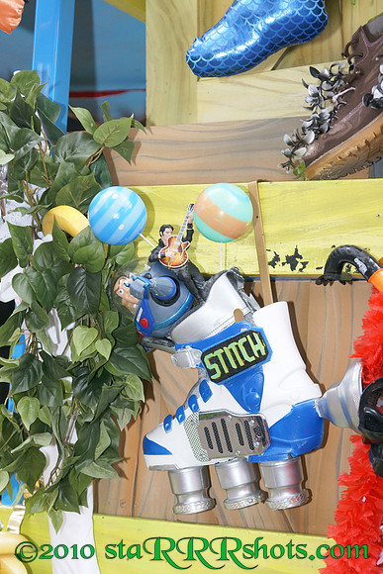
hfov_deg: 15.2
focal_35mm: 90
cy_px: 287
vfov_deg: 22.6
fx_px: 1435
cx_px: 192
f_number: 3.2
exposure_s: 1/100
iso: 400
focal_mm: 60
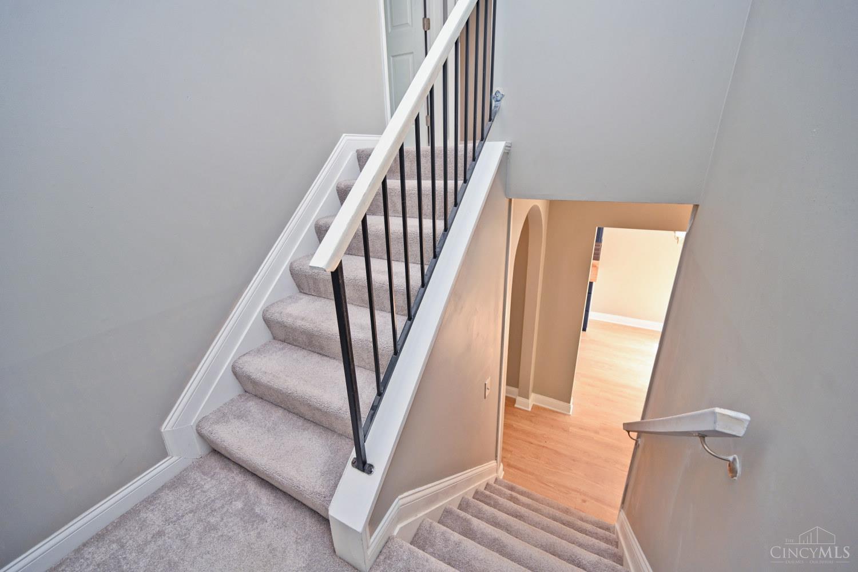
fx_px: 334
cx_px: 429
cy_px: 286
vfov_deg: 81.2
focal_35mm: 14
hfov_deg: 104.3
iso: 280
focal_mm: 14
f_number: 4
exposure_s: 1/60
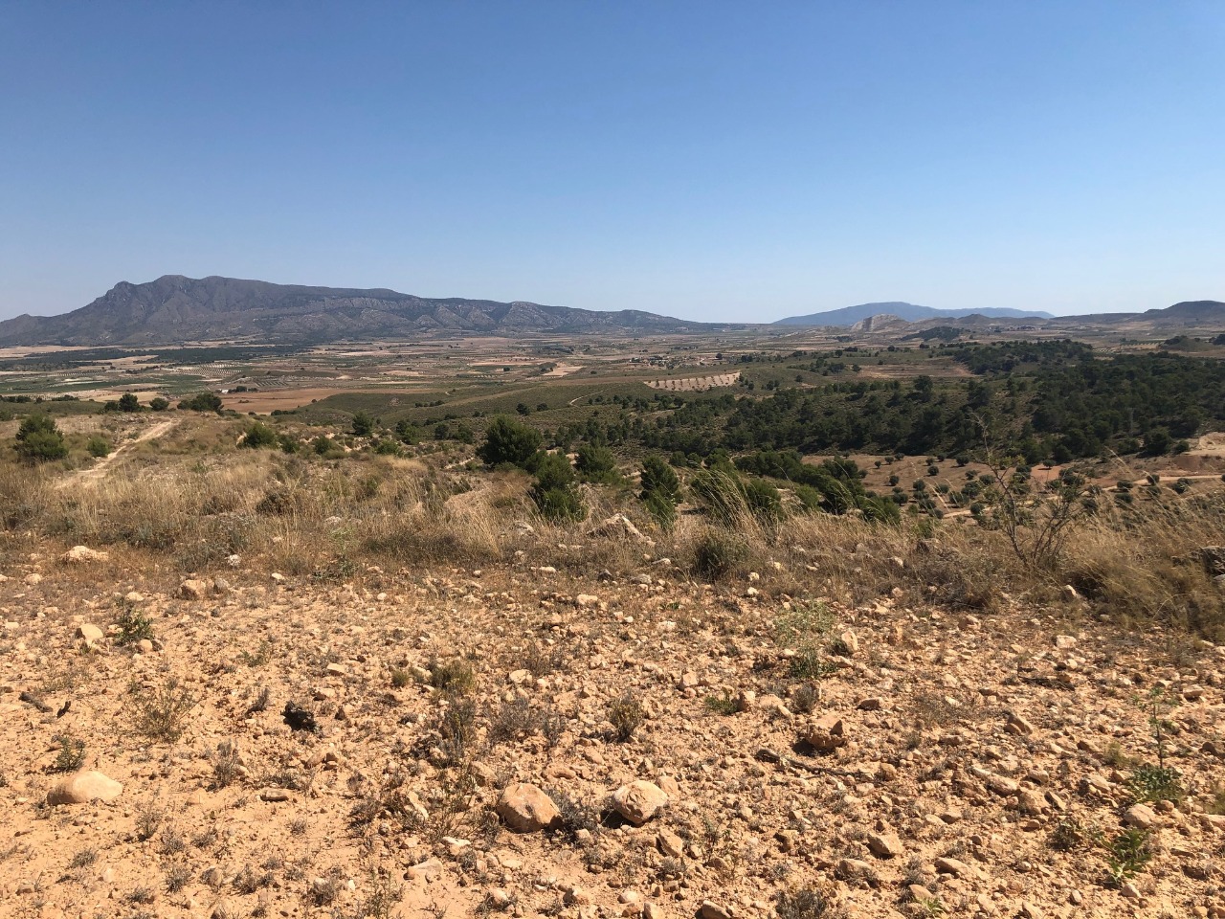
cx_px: 612
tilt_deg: -5.8
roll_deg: +3.2
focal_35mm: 28
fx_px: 991
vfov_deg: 49.7
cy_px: 460
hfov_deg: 63.4
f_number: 1.8
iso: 20
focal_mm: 4
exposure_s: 1/3247
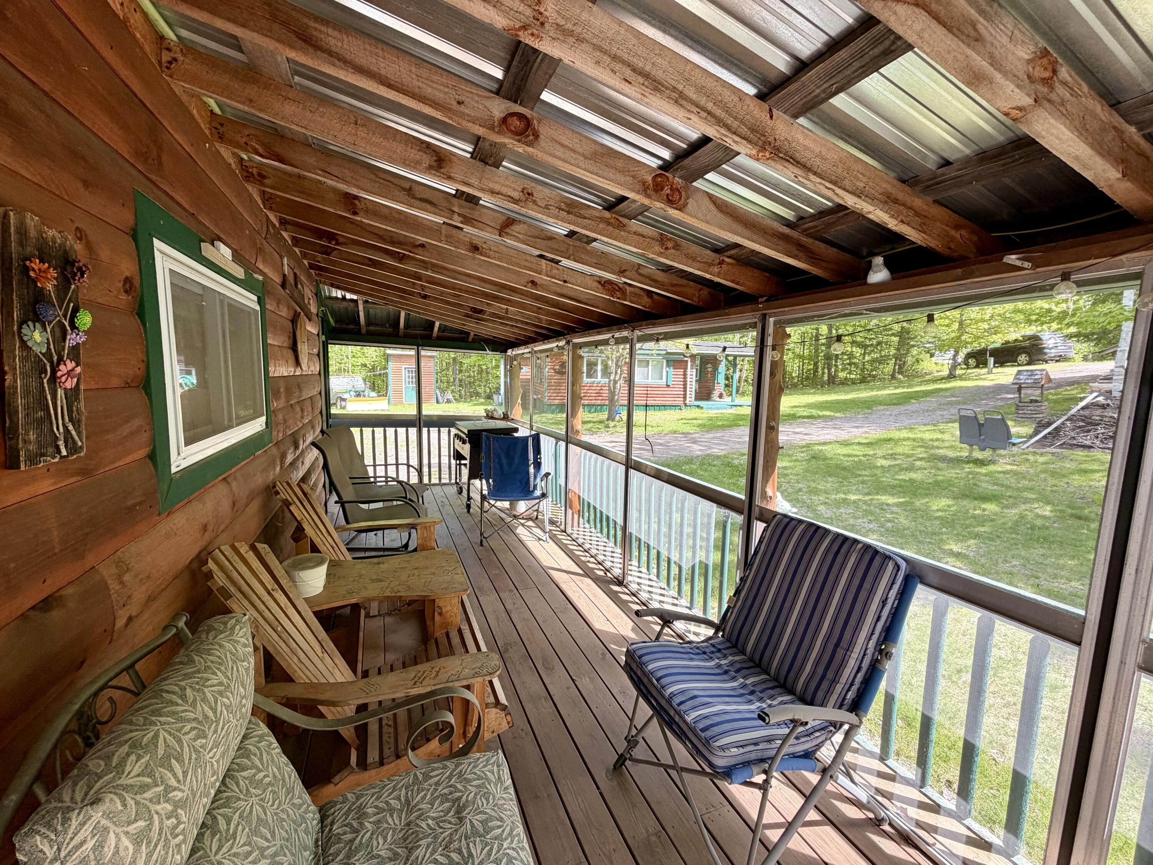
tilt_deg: -7.1
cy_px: 432
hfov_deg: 102.1
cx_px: 576
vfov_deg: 85.7
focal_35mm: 14
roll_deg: -1.4
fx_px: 466
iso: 80
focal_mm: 2.22
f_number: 2.2
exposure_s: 1/121
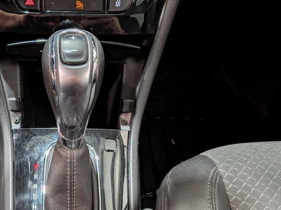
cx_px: 70
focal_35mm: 37
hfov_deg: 48.2
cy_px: 159
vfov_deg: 37.7
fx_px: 300
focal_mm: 4.53
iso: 33
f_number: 1.7
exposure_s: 1/30
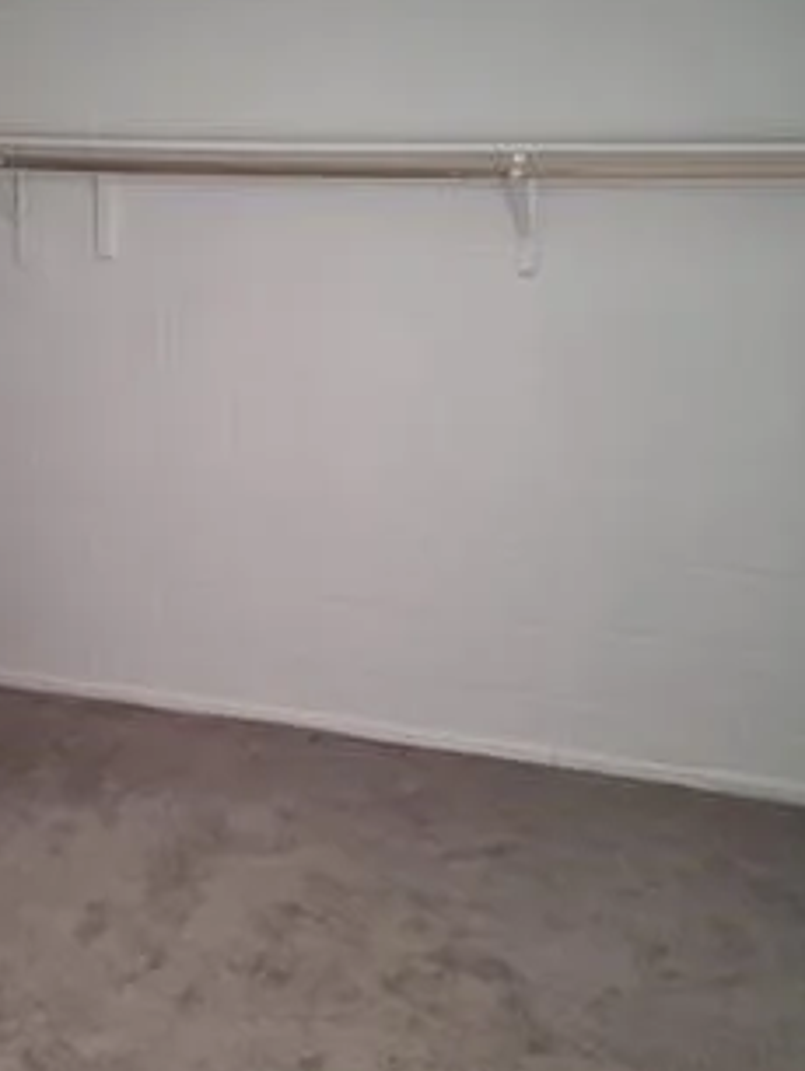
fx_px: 1517
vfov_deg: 38.9
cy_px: 494
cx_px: 158
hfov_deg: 29.0
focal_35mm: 49
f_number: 1.8
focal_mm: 7
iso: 400
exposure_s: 1/40
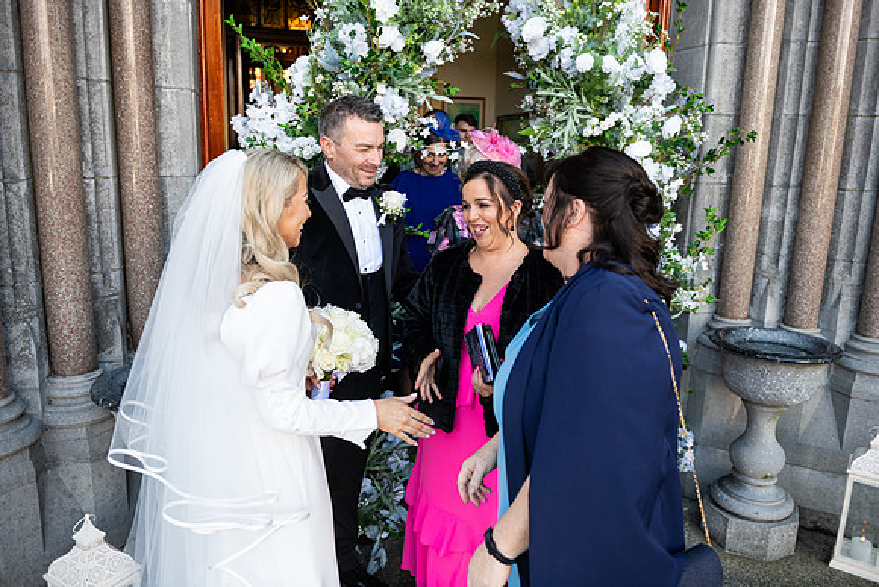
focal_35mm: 27
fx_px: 659
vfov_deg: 48.0
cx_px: 440
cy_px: 294
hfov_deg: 67.4
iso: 500
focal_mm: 27
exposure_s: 1/400
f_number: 3.5
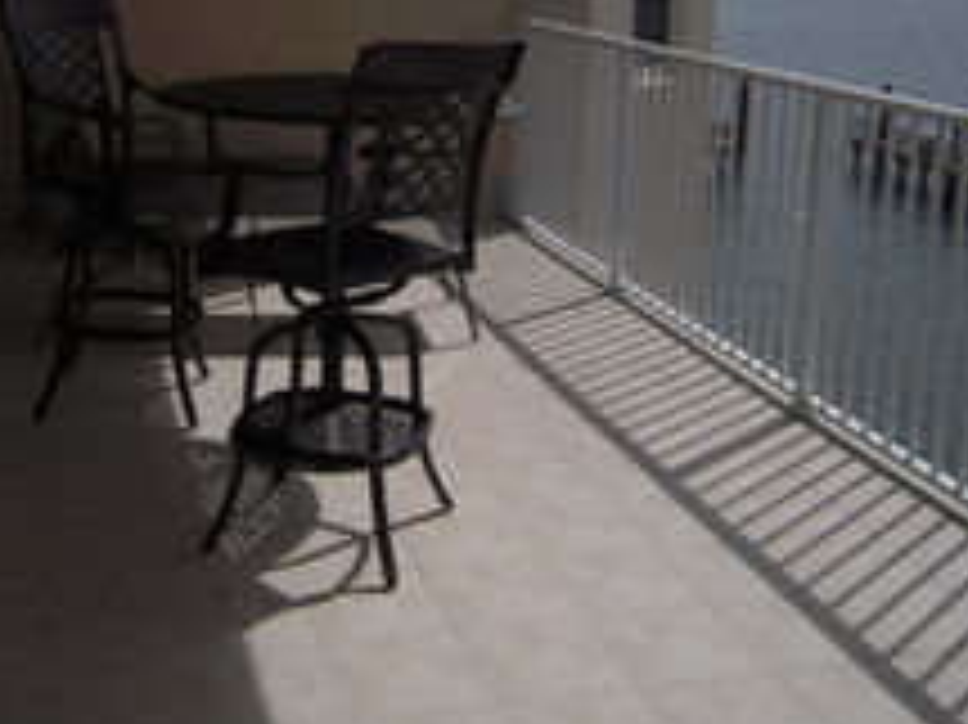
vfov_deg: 29.6
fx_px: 1342
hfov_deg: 39.5
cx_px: 387
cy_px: 148
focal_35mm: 48
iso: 100
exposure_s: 1/1000
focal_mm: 5
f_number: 5.4
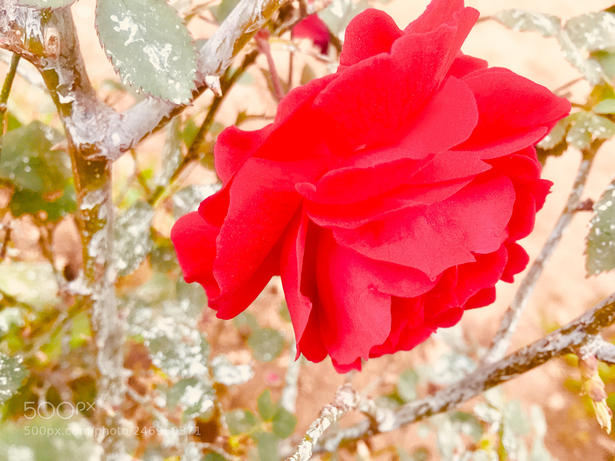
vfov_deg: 48.2
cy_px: 230
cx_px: 308
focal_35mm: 29
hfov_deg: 61.7
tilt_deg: -47.7
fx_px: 515
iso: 64
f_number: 2.2
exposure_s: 1/33
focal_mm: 4.15
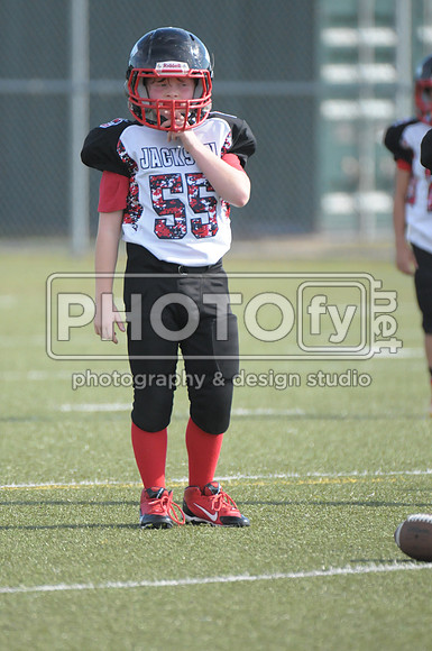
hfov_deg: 2.3
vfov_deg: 3.4
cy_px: 326
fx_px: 10832
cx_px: 216
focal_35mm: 600
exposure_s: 1/4000
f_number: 4
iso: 1600
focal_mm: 400
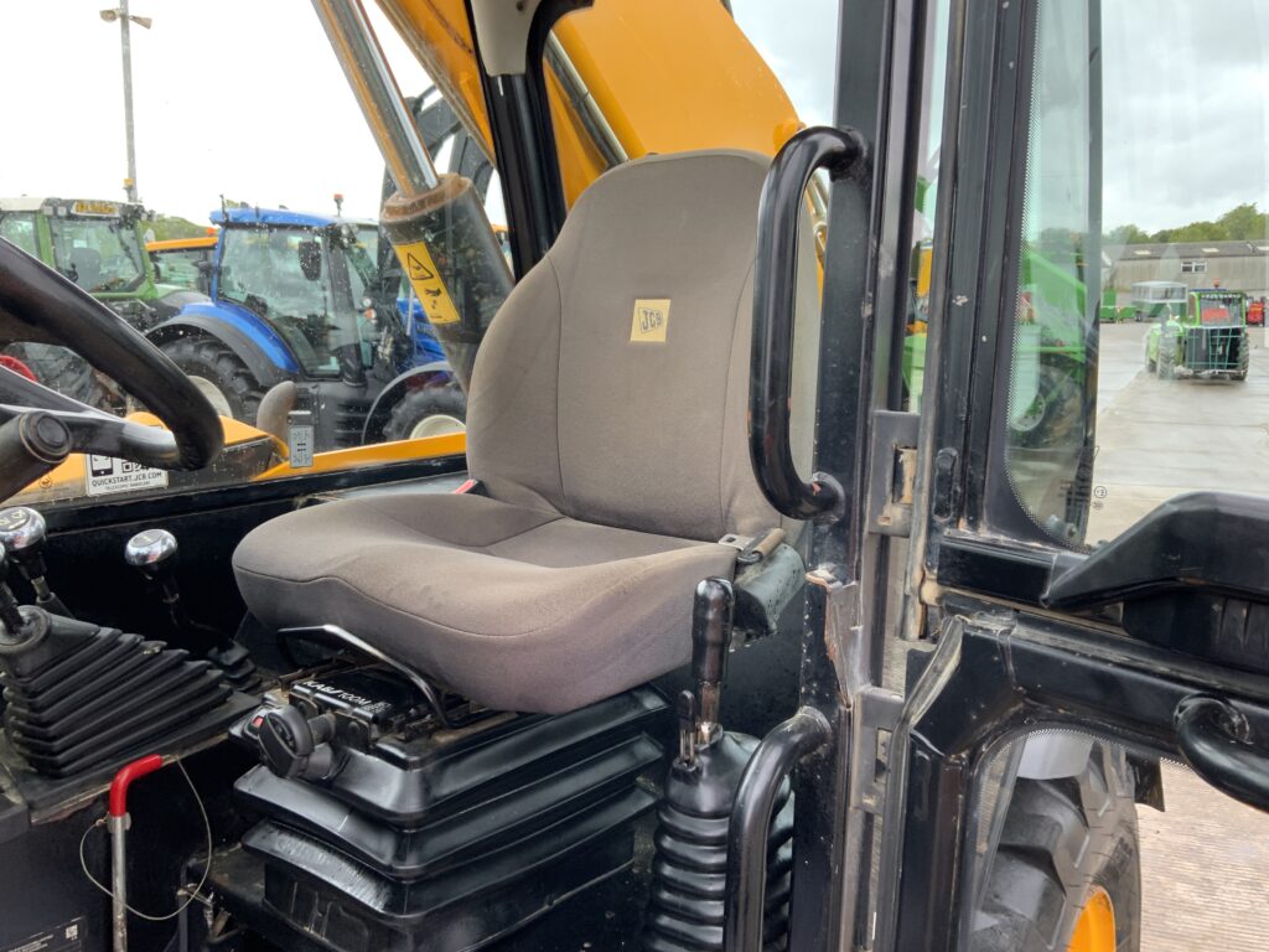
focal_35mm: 29
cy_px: 476
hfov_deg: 61.7
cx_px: 634
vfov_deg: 48.2
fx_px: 1063
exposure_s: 1/122
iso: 32
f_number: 1.8
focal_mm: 3
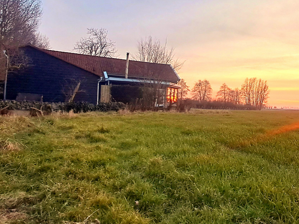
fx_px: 216
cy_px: 53
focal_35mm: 25
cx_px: 224
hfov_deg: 65.2
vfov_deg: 52.2
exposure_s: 1/100
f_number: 2.2
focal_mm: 1.64
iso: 50
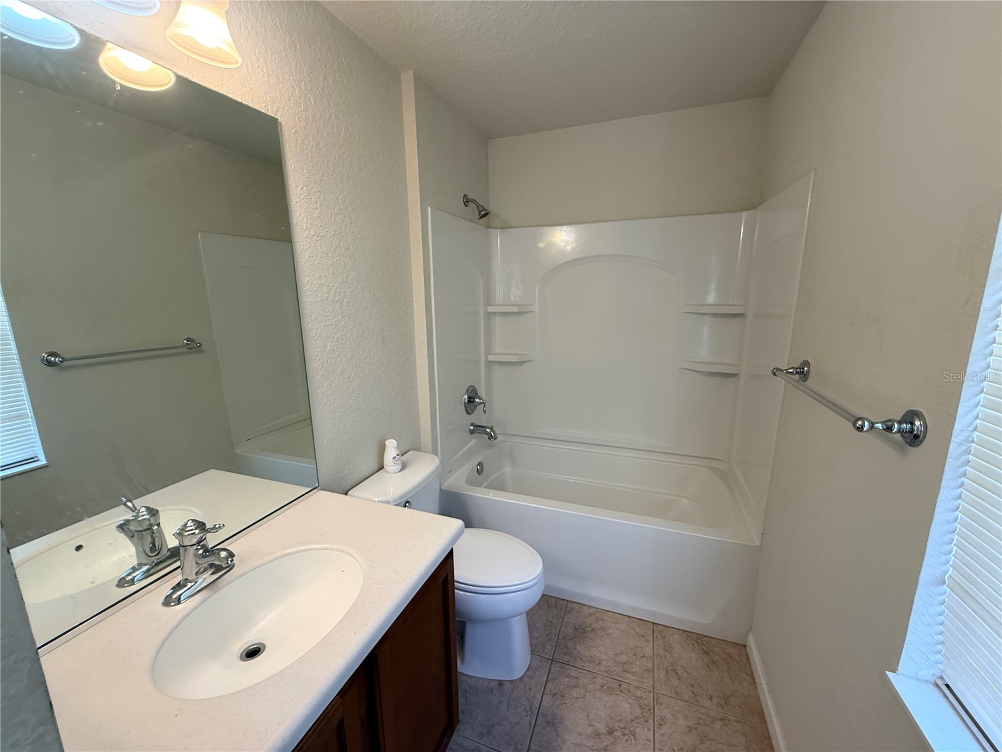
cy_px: 376
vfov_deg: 85.7
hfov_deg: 102.1
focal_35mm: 14
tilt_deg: -6.6
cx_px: 501
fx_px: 405
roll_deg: +0.5
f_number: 2.2
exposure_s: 1/120
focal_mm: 2.22
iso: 125
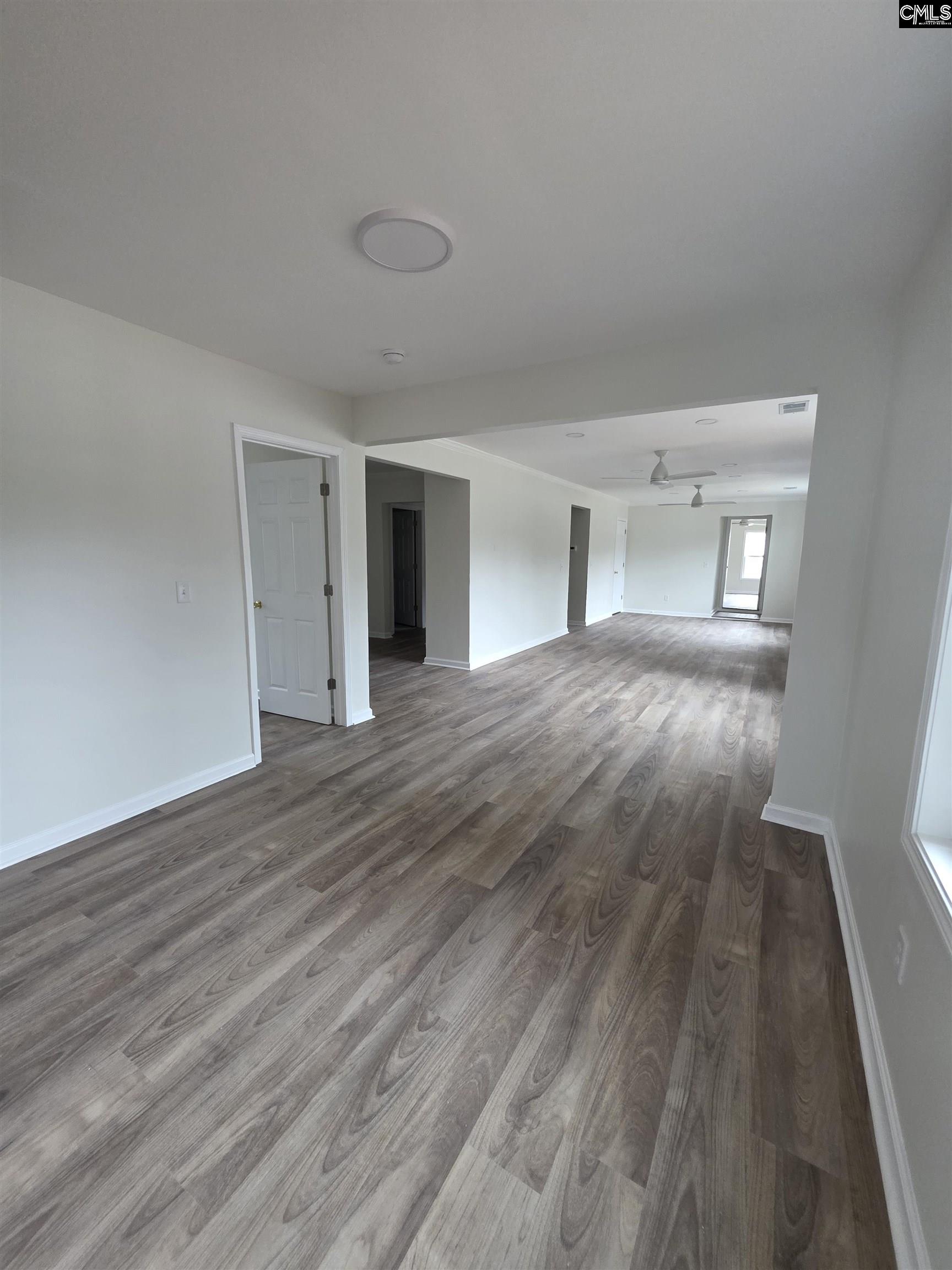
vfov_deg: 106.2
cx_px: 476
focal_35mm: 13
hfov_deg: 89.9
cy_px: 635
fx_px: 477
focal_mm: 2.2
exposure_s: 1/60
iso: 200
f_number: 1.9
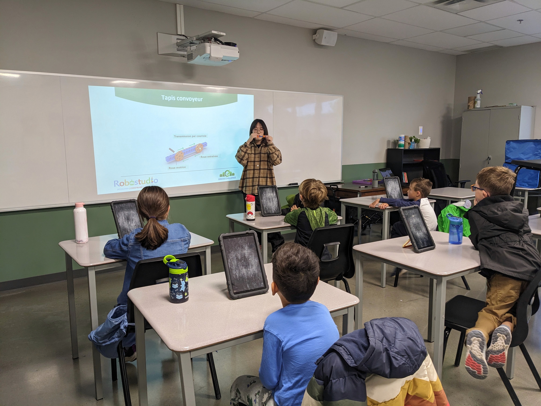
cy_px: 203
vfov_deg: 51.4
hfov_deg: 65.3
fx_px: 422
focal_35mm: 27
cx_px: 270
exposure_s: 1/24
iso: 96
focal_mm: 4.38
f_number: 1.73
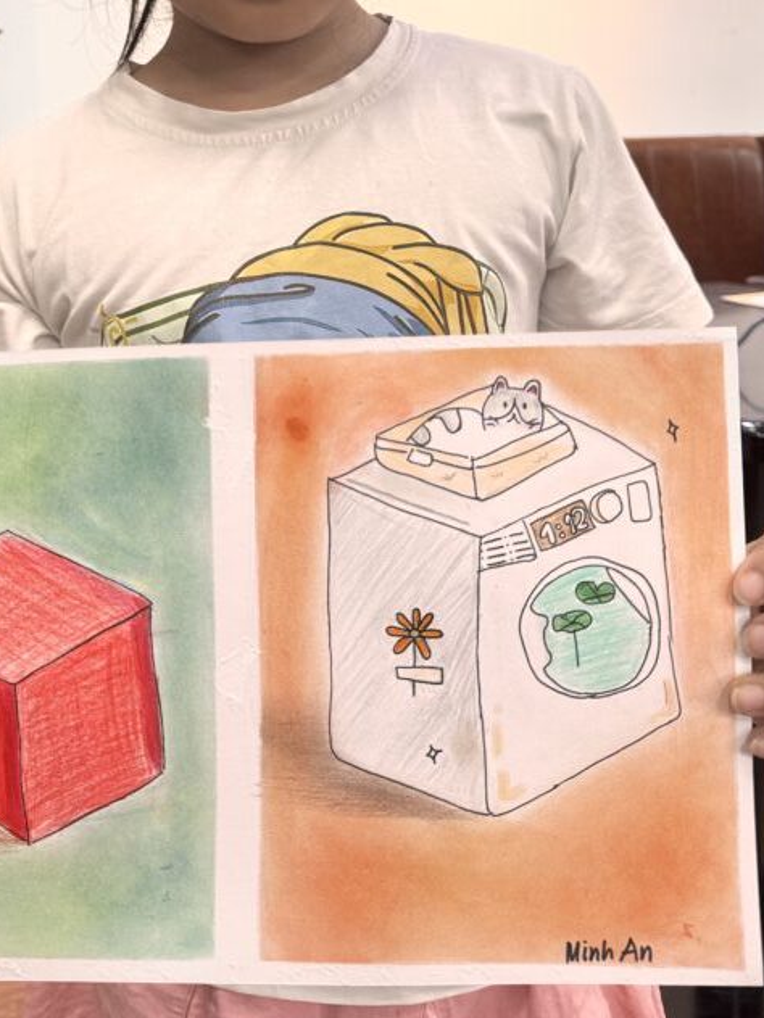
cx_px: 276
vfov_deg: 46.8
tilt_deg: -4.1
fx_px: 1118
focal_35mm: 38
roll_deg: +1.6
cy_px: 226
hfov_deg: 37.4
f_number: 1.78
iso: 125
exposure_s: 1/100
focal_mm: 6.76
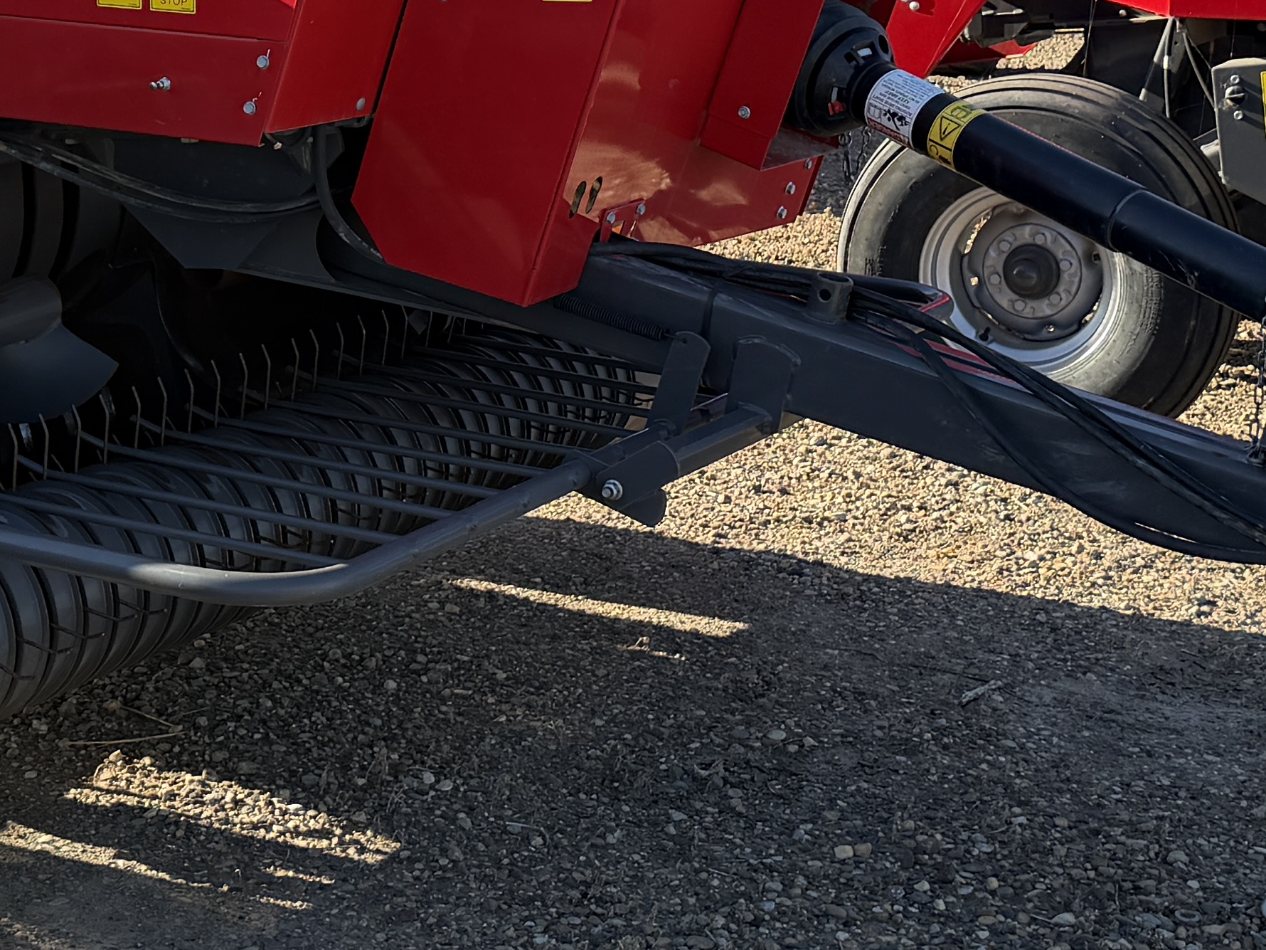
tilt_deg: -9.1
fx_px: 2816
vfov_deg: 19.0
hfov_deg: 25.0
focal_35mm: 77
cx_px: 303
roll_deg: -0.6
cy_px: 209
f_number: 1.78
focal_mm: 6.76
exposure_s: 1/1855
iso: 100
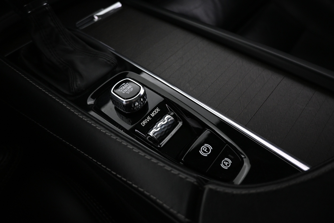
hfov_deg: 73.7
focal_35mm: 24
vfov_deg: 53.1
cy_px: 112
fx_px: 223
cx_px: 167
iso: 1600
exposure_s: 1/50
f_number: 3.5
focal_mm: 16
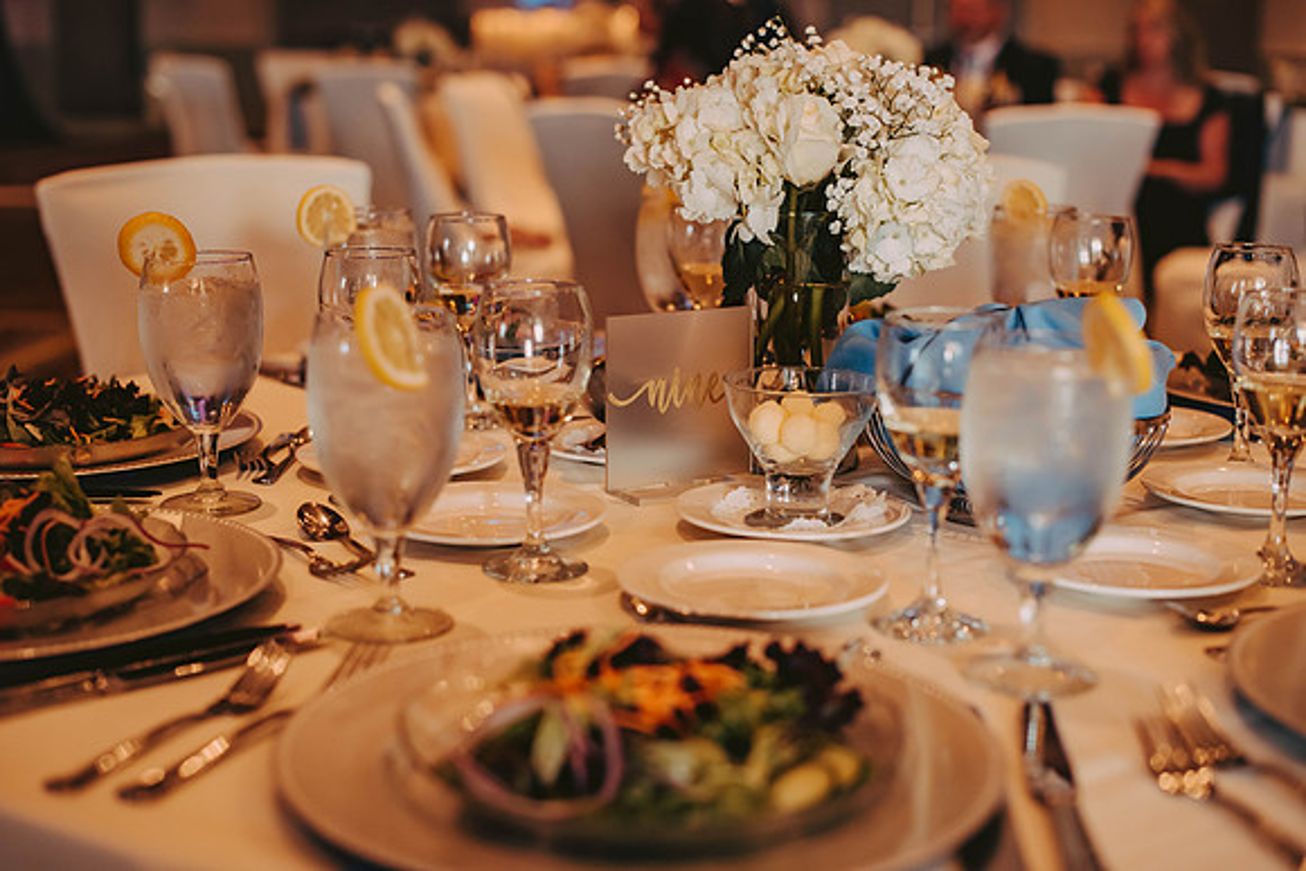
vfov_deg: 27.0
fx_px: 1814
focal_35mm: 50
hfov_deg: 39.6
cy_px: 436
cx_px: 653
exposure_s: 1/160
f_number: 2.2
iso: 640
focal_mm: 50
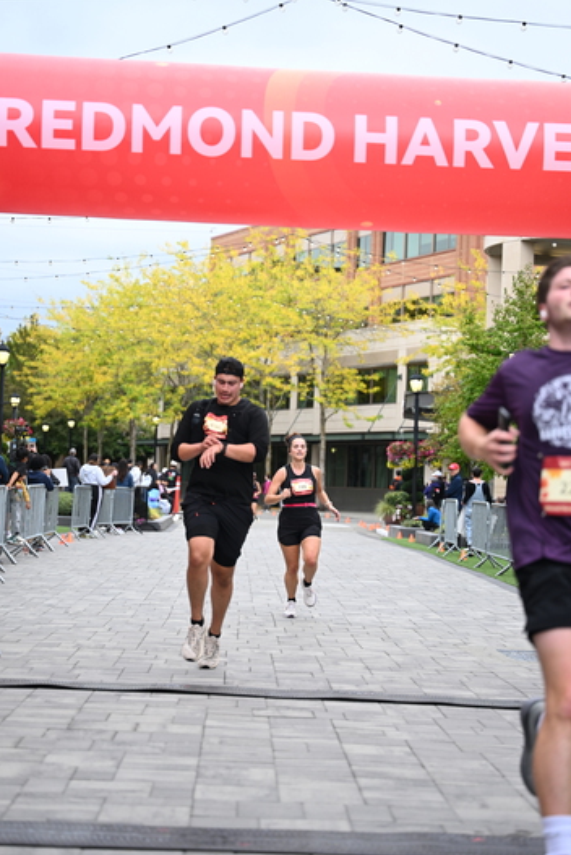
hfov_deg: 18.7
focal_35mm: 73
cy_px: 430
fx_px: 1734
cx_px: 294
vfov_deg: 27.7
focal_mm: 70
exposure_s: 1/2000
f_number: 2.8
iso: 640
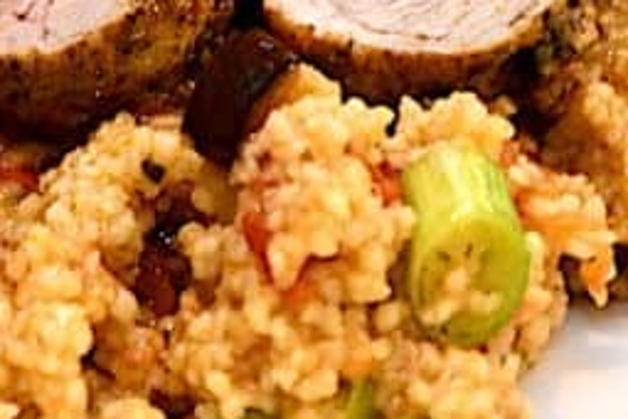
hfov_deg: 4.9
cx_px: 37
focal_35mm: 424
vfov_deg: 3.2
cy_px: 15
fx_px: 7396
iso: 1000
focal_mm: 100
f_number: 5.6
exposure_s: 1/60
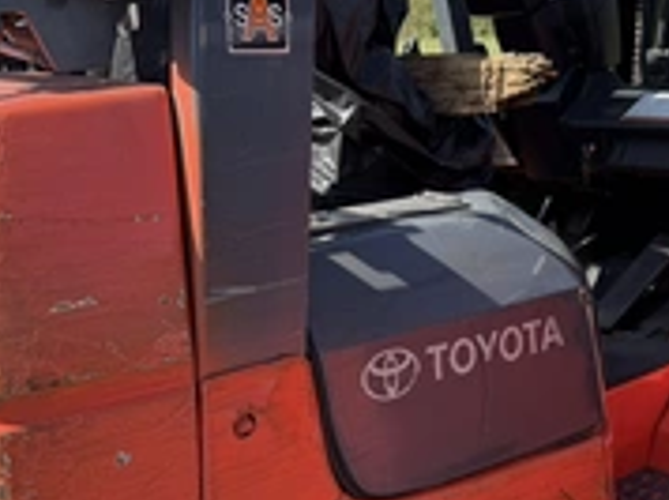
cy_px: 470
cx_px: 297
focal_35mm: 54
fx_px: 1042
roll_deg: +3.3
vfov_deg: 25.9
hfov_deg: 35.5
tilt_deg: -22.9
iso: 80
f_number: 1.78
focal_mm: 6.76
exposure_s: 1/2000
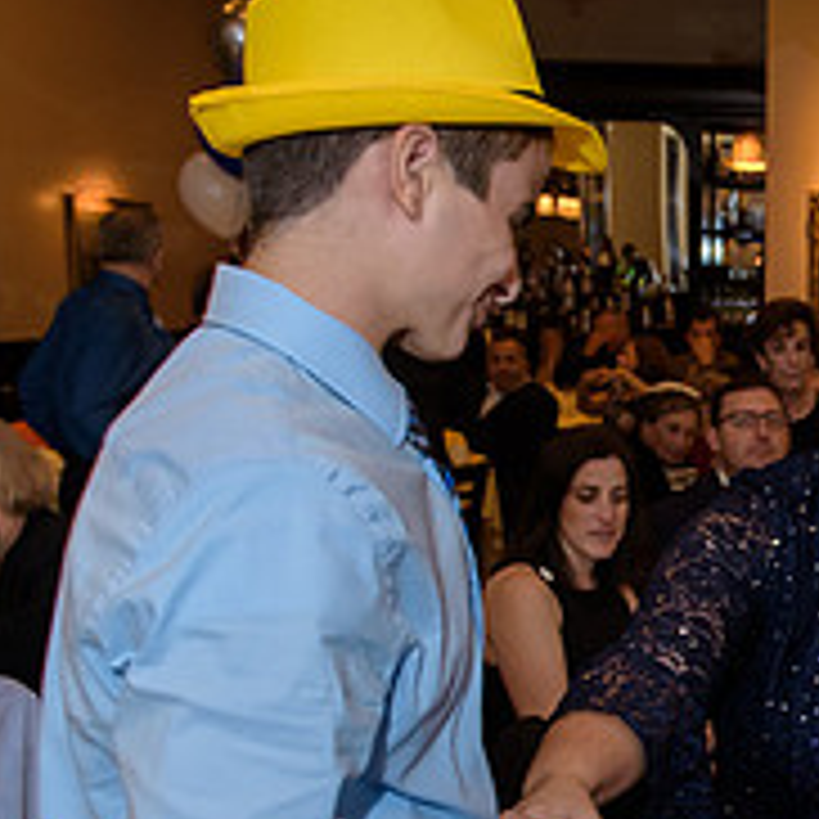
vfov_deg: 26.3
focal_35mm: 65
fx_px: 1740
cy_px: 569
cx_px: 936
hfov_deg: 24.4
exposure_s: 1/125
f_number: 3.2
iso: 1600
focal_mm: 24
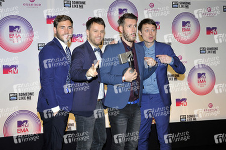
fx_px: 314
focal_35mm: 50
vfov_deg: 27.0
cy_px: 75
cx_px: 113
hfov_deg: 39.6
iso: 800
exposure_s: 1/250
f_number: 7.1
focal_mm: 50
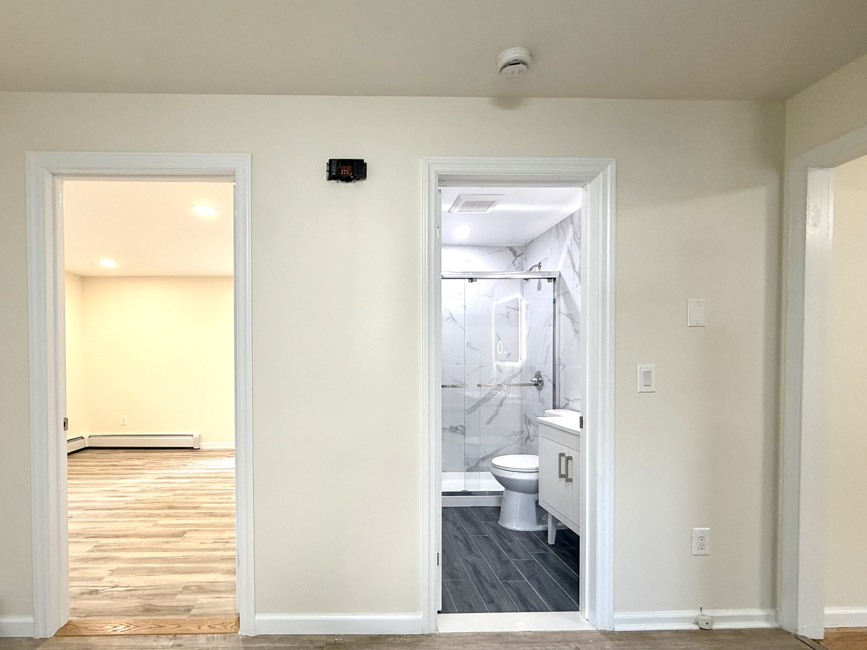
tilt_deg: -0.6
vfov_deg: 74.3
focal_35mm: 17
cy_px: 370
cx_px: 363
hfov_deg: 90.3
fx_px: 426
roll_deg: +0.4
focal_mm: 2.22
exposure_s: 1/120
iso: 160
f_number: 2.2
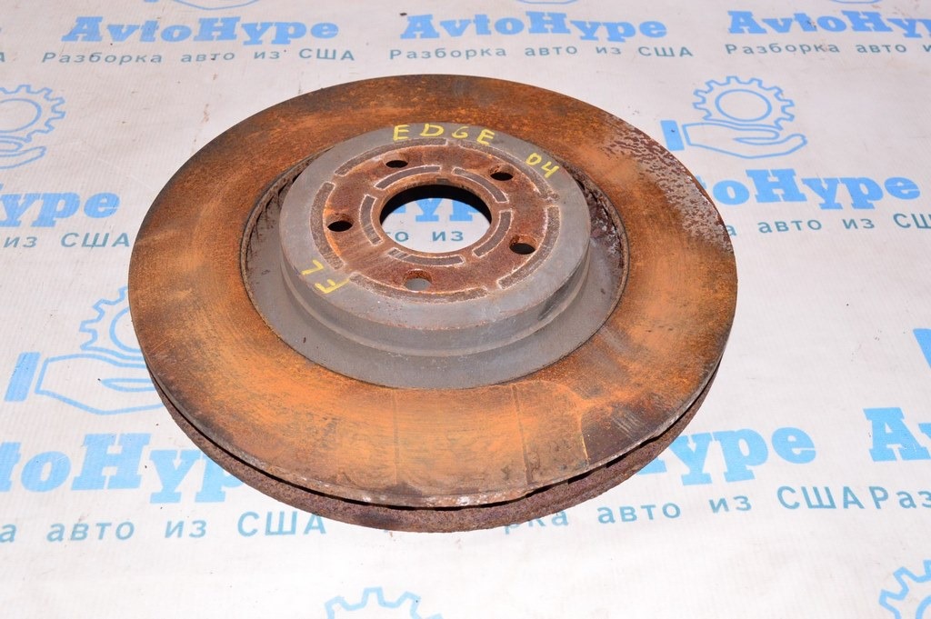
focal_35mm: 38
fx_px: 969
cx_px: 466
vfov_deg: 35.4
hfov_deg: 51.3
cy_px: 310
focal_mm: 25
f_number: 8
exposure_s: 1/200
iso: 1600
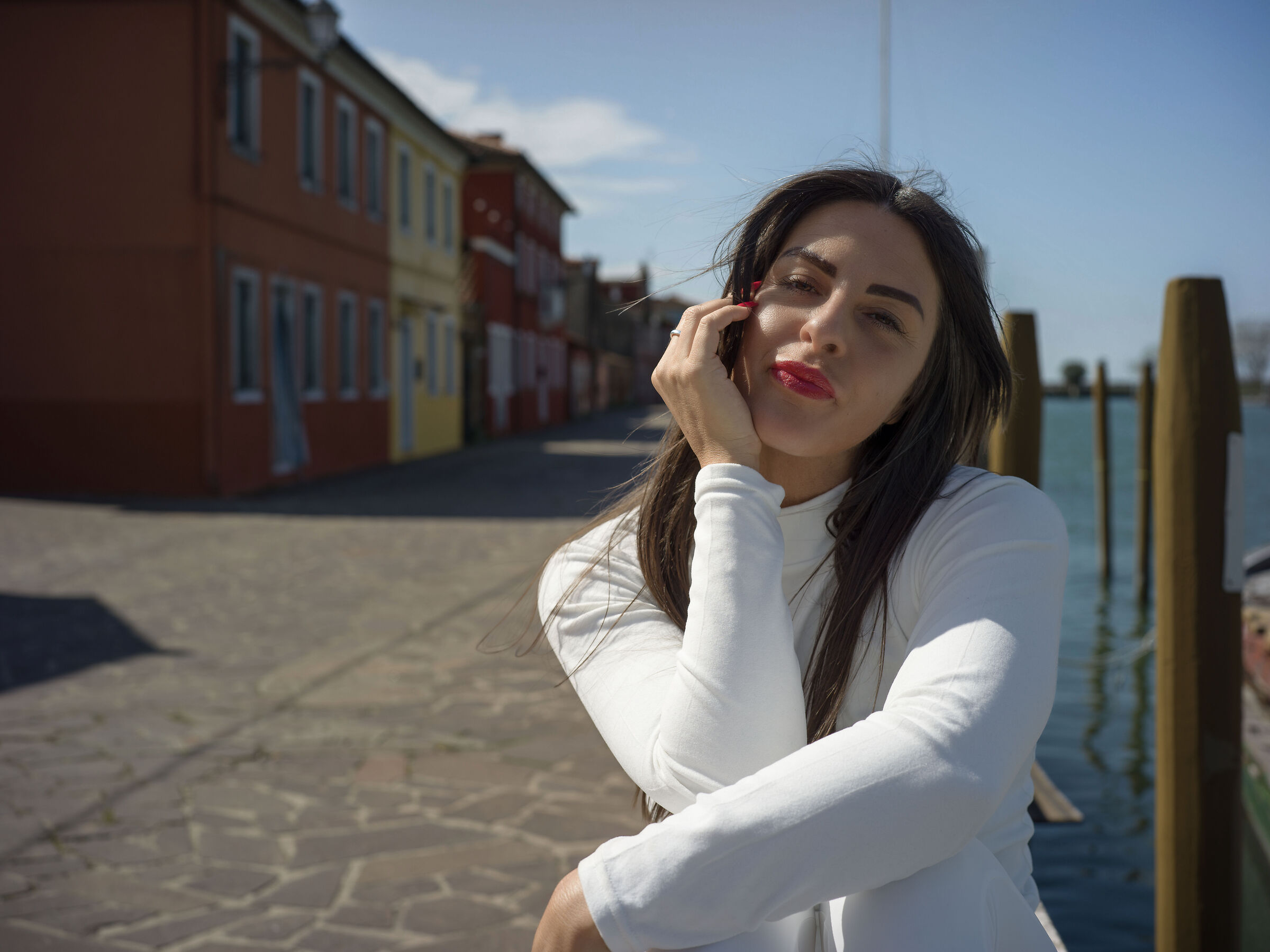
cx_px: 635
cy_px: 476
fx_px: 1577
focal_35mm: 43
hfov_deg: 43.9
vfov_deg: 33.6
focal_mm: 55
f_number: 6.8
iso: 100
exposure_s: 1/640
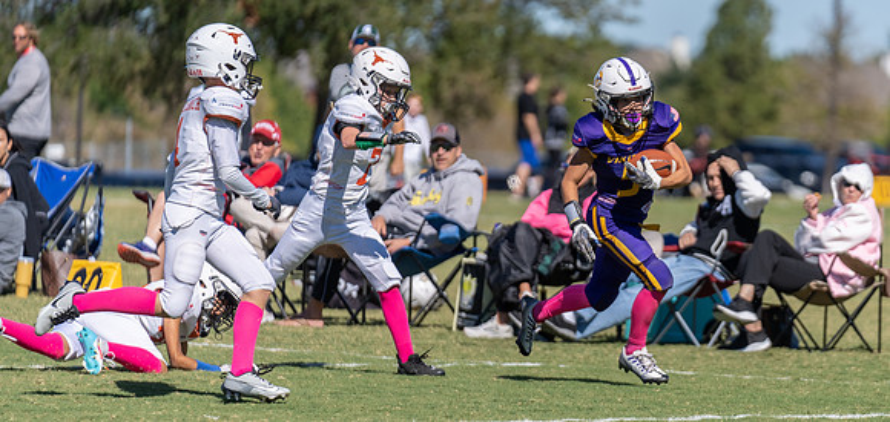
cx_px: 614
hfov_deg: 7.5
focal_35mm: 300
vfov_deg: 3.5
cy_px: 272
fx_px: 6823
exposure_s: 1/3200
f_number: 2.8
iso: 100
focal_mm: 200
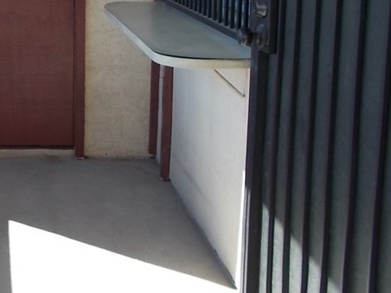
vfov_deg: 21.0
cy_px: 14
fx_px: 768
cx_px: -51
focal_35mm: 68
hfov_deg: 26.1
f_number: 3.4
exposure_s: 1/160
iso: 80
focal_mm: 5.3
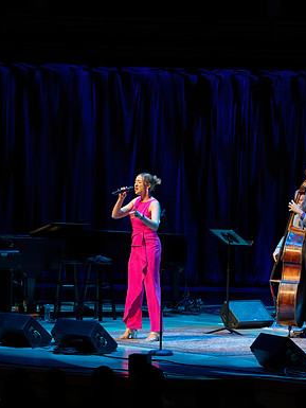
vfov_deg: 13.6
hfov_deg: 10.2
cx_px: 203
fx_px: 1708
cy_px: 204
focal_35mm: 145
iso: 3200
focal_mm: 100
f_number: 6.3
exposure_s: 1/250
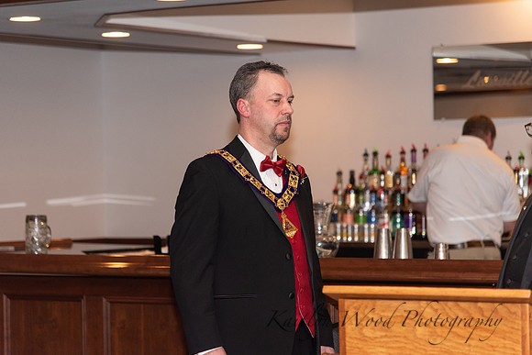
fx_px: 1774
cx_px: 266
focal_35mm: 120
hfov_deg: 17.1
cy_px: 178
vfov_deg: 11.4
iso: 800
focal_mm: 120
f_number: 4
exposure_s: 1/200
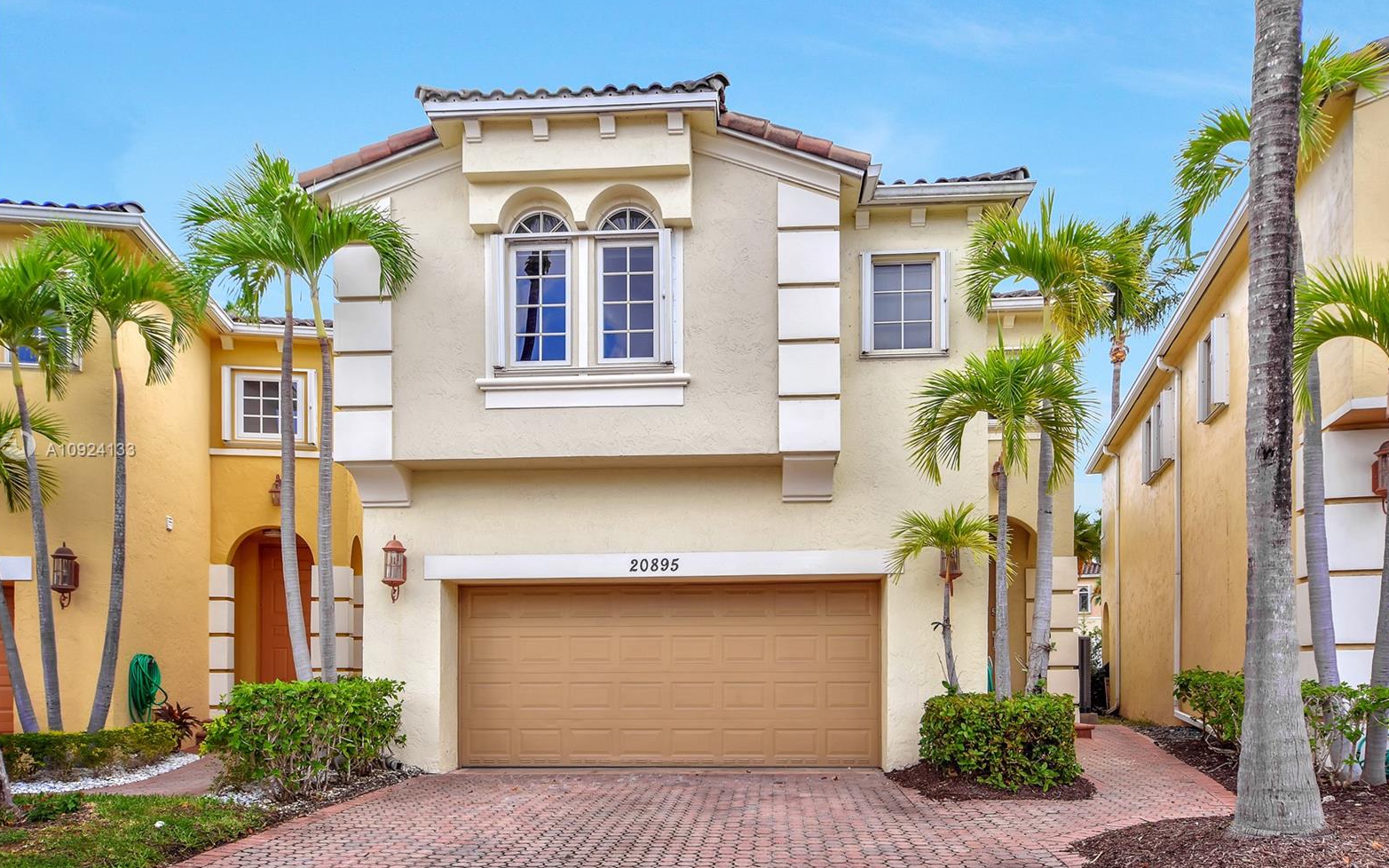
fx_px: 946
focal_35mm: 25
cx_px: 705
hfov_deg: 72.5
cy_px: 451
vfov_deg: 49.3
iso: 250
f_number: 4.5
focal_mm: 16
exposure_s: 1/400
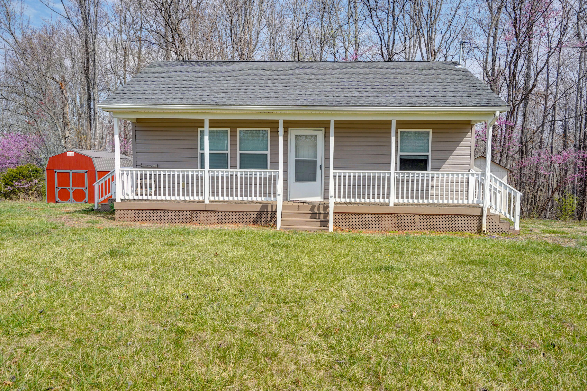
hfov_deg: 67.4
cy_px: 196
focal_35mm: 27
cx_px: 294
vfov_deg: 47.9
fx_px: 440
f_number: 6.3
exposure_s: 1/1000
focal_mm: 27
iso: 400
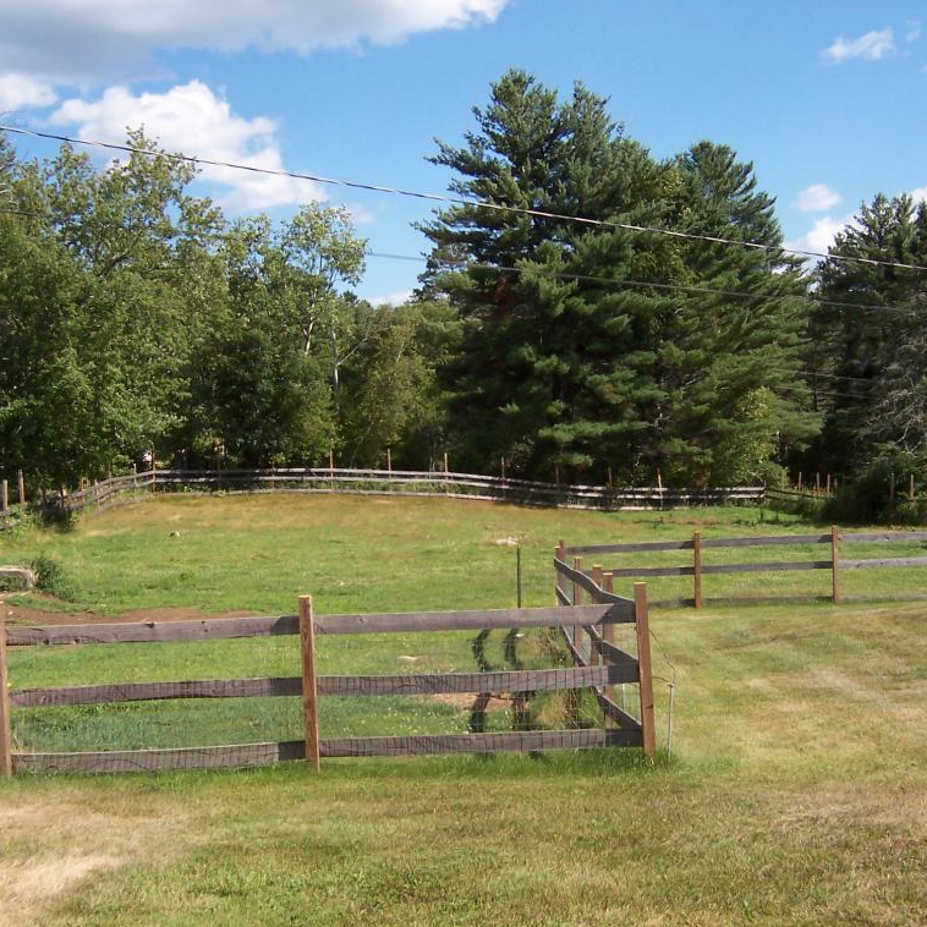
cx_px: 495
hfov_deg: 39.1
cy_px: 462
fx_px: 1303
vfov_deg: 39.2
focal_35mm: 43
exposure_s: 1/750
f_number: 4
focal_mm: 5.6
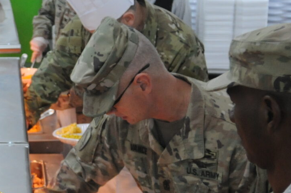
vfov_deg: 15.1
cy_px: 138
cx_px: -28
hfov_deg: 21.5
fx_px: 725
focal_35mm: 90
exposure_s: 1/100
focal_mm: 17
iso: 1000
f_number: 2.8
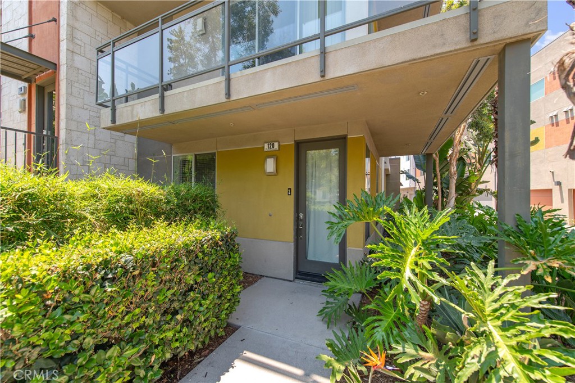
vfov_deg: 81.1
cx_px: 288
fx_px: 223
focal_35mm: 14
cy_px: 192
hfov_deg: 104.3
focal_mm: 14
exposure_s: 1/250
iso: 200
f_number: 5
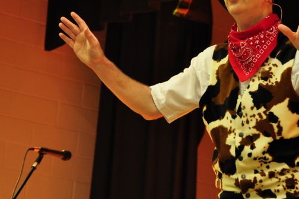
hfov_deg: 13.1
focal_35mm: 157
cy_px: 50
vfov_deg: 8.7
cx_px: 219
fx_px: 1303
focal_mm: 66
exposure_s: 1/30
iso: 1000
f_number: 5.3
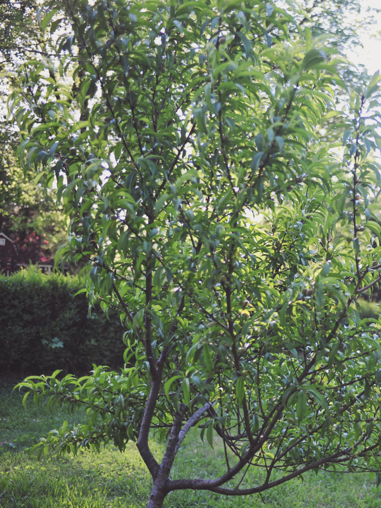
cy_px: 254
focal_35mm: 103
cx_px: 386
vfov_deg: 19.1
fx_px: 1512
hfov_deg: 14.1
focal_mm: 70
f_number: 2.8
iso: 320
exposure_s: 1/800
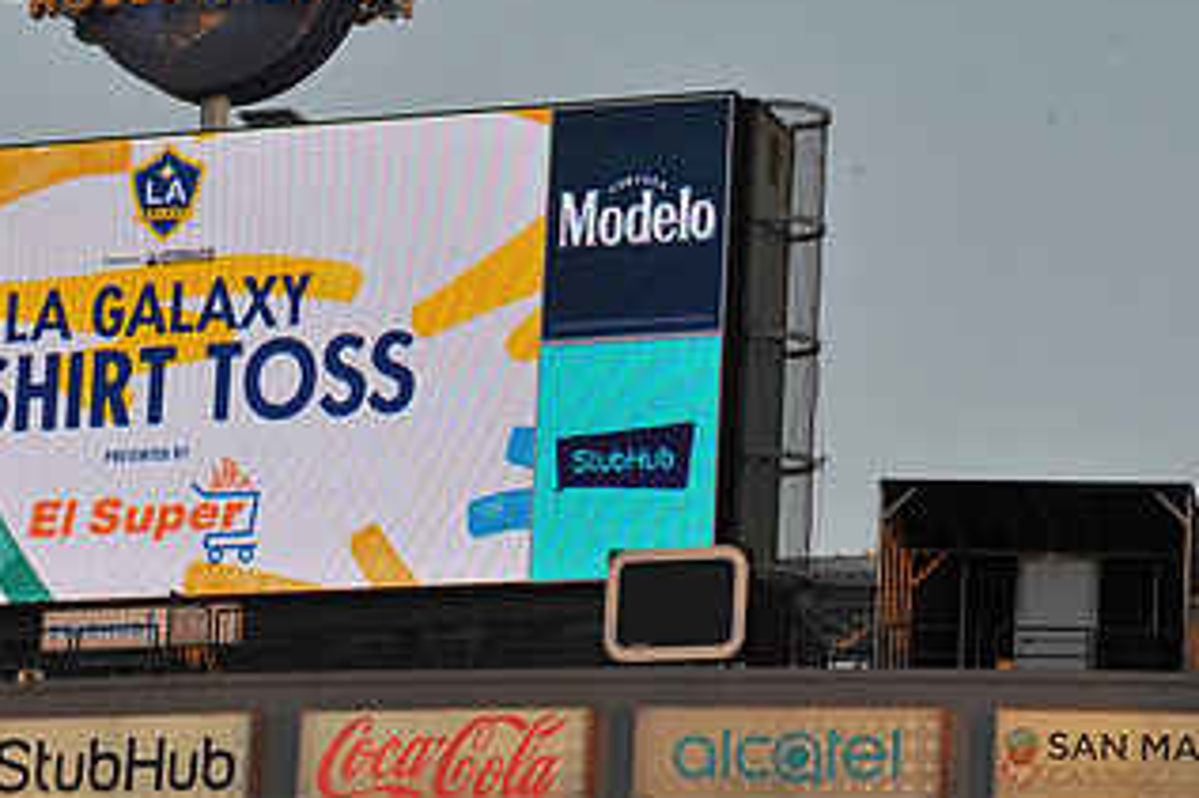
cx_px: 178
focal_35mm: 212
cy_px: 310
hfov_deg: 9.7
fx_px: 7057
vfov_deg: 6.5
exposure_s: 1/500
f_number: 11
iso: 1600
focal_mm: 116
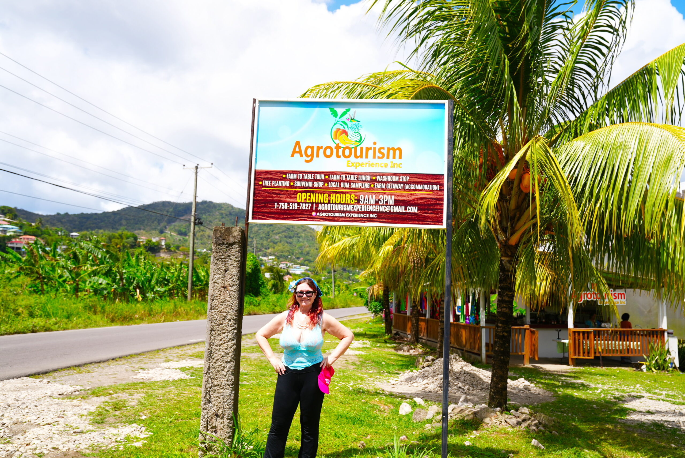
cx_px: 342
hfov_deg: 58.7
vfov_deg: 41.2
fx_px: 609
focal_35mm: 32
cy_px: 229
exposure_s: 1/400
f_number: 5
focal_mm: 32
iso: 80
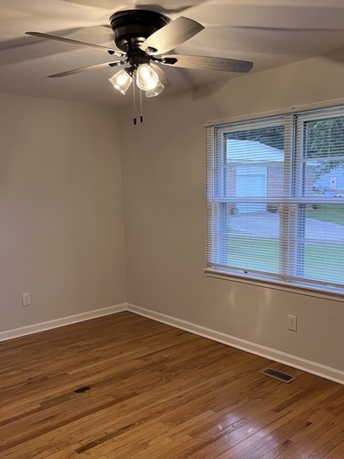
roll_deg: +1.6
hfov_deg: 42.9
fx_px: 438
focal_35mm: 33
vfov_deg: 55.3
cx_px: 187
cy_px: 252
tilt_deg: -8.1
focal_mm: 5.1
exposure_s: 1/60
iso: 125
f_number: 1.6
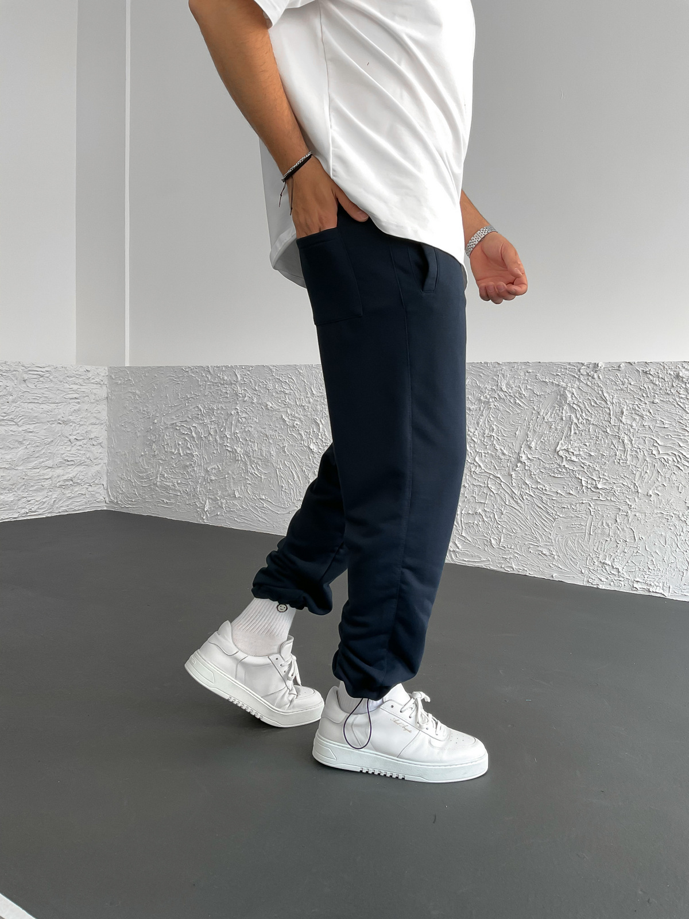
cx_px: 344
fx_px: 770
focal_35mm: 29
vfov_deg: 61.7
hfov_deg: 48.2
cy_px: 460
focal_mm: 3
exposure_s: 1/120
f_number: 1.8
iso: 40
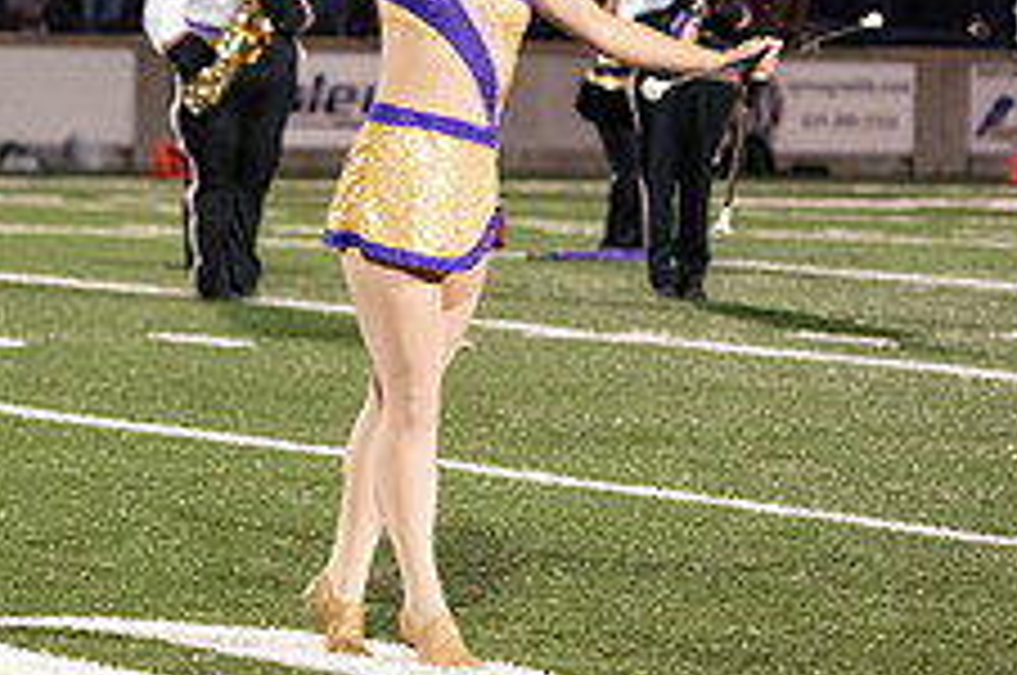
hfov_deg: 7.6
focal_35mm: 270
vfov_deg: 5.1
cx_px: -212
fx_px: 7617
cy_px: 160
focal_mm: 105
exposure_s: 1/500
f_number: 3.2
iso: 5000
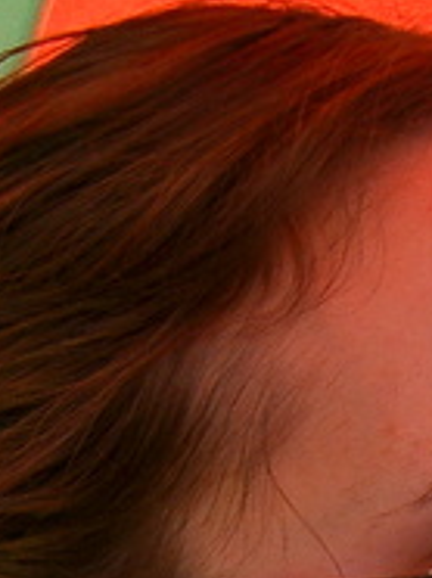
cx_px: 322
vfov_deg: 16.8
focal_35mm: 112
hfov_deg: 13.2
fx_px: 1868
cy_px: 712
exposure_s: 1/250
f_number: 2.6
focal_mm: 5.8
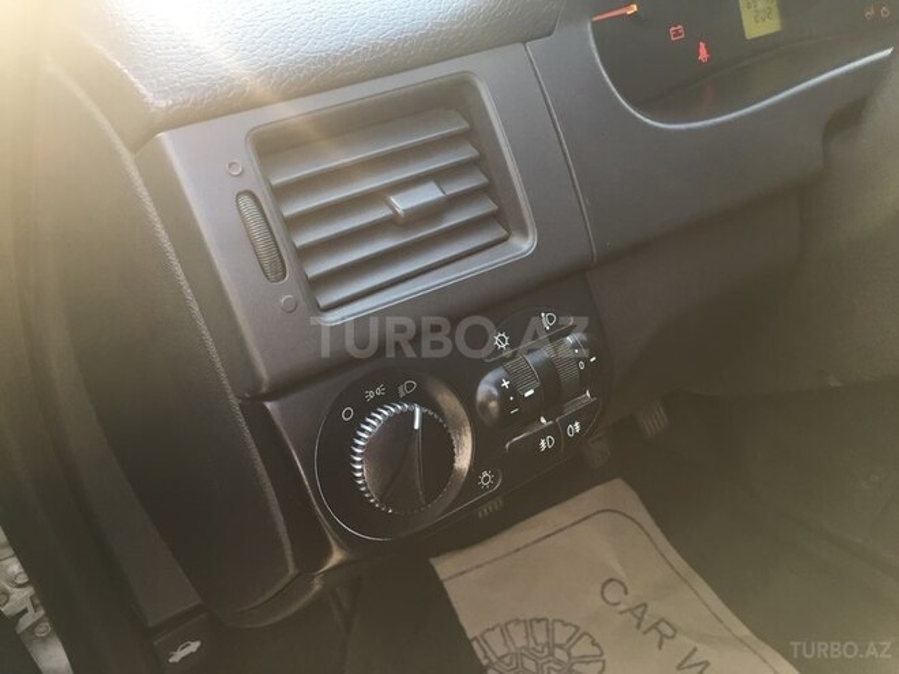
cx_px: 450
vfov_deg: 48.2
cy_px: 337
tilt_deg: -30.2
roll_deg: +7.4
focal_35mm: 29
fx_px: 753
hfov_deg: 61.7
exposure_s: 1/33
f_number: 2.2
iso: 40
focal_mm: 4.15
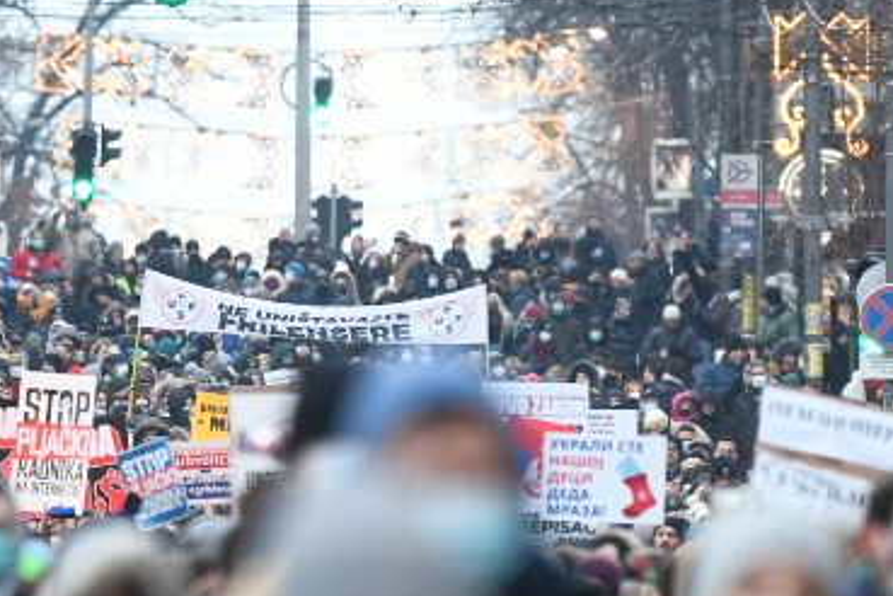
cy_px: 286
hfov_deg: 2.3
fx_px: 21778
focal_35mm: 878
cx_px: 97
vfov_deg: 1.6
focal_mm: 200
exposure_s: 1/125
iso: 1250
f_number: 3.2
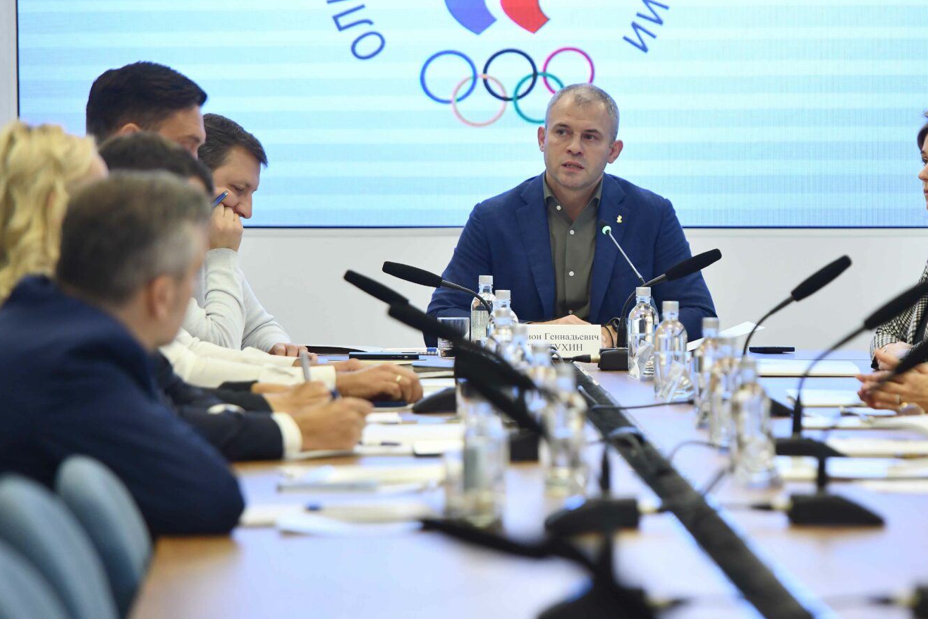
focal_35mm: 228
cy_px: 238
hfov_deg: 9.0
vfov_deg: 6.0
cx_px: 690
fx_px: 5876
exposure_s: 1/200
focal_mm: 150
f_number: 4.5
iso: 800
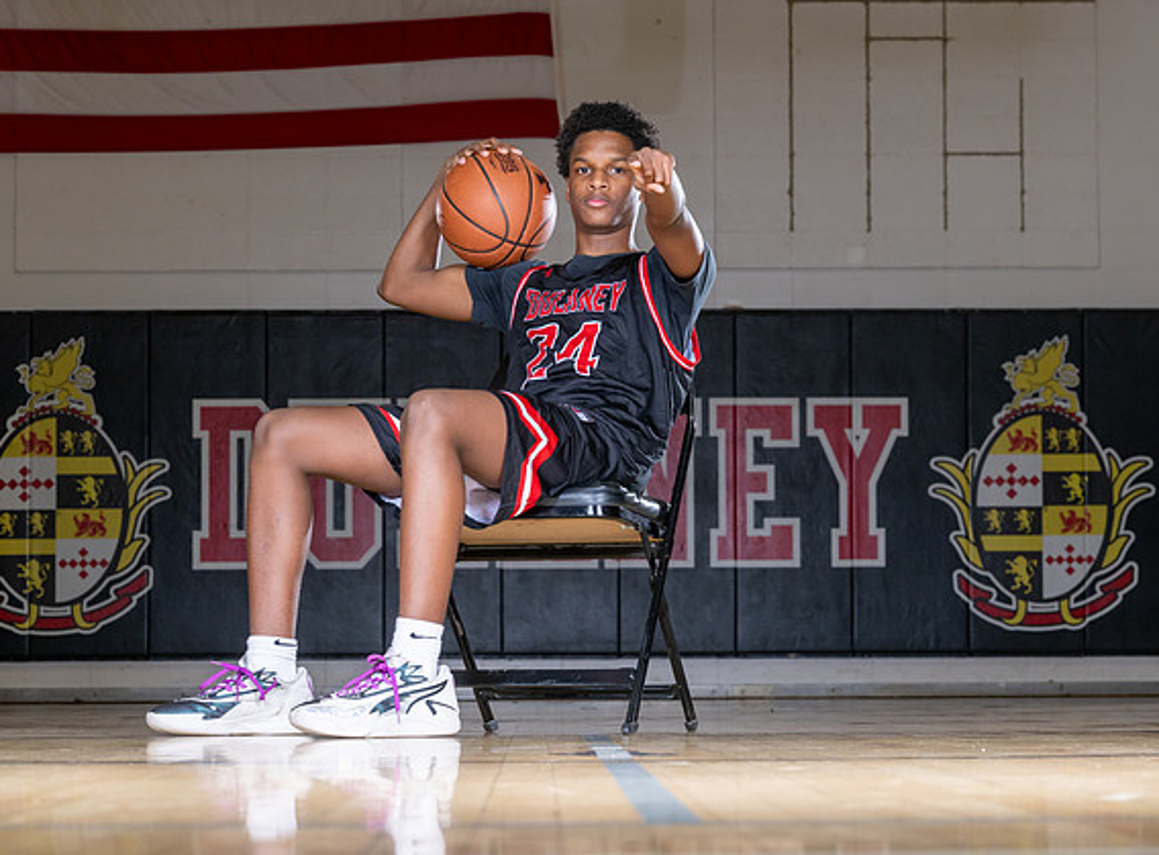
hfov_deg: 20.6
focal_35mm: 96
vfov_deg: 15.2
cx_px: 635
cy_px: 463
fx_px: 3195
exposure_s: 1/100
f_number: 8
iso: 400
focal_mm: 77
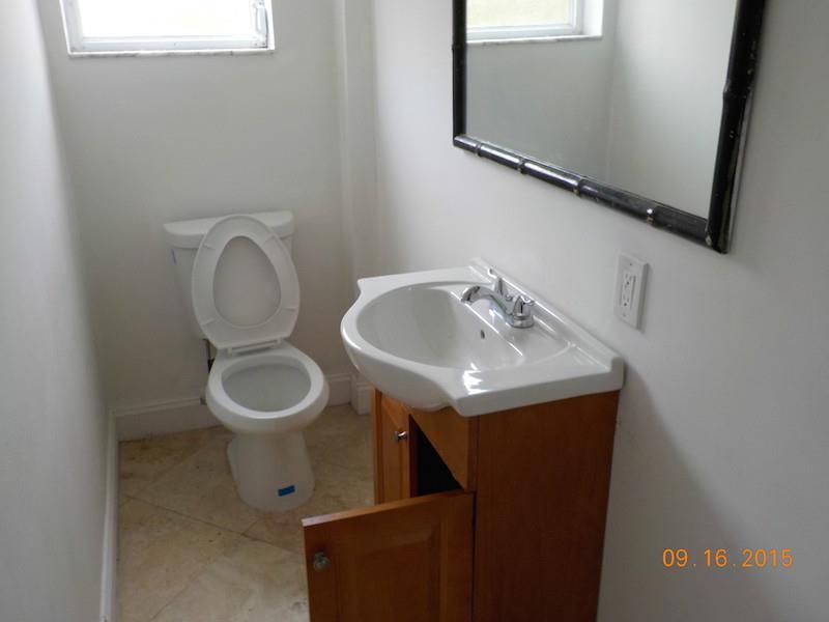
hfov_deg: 60.0
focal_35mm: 30
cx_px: 414
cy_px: 311
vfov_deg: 46.8
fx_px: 718
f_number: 3.3
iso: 125
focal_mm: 4.1
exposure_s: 1/60
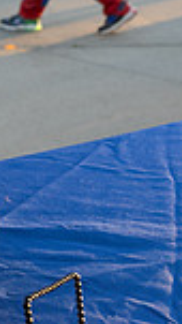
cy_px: 127
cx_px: -267
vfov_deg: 17.6
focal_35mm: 122
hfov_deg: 8.9
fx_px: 1046
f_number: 4.5
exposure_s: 1/160
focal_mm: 24
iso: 500
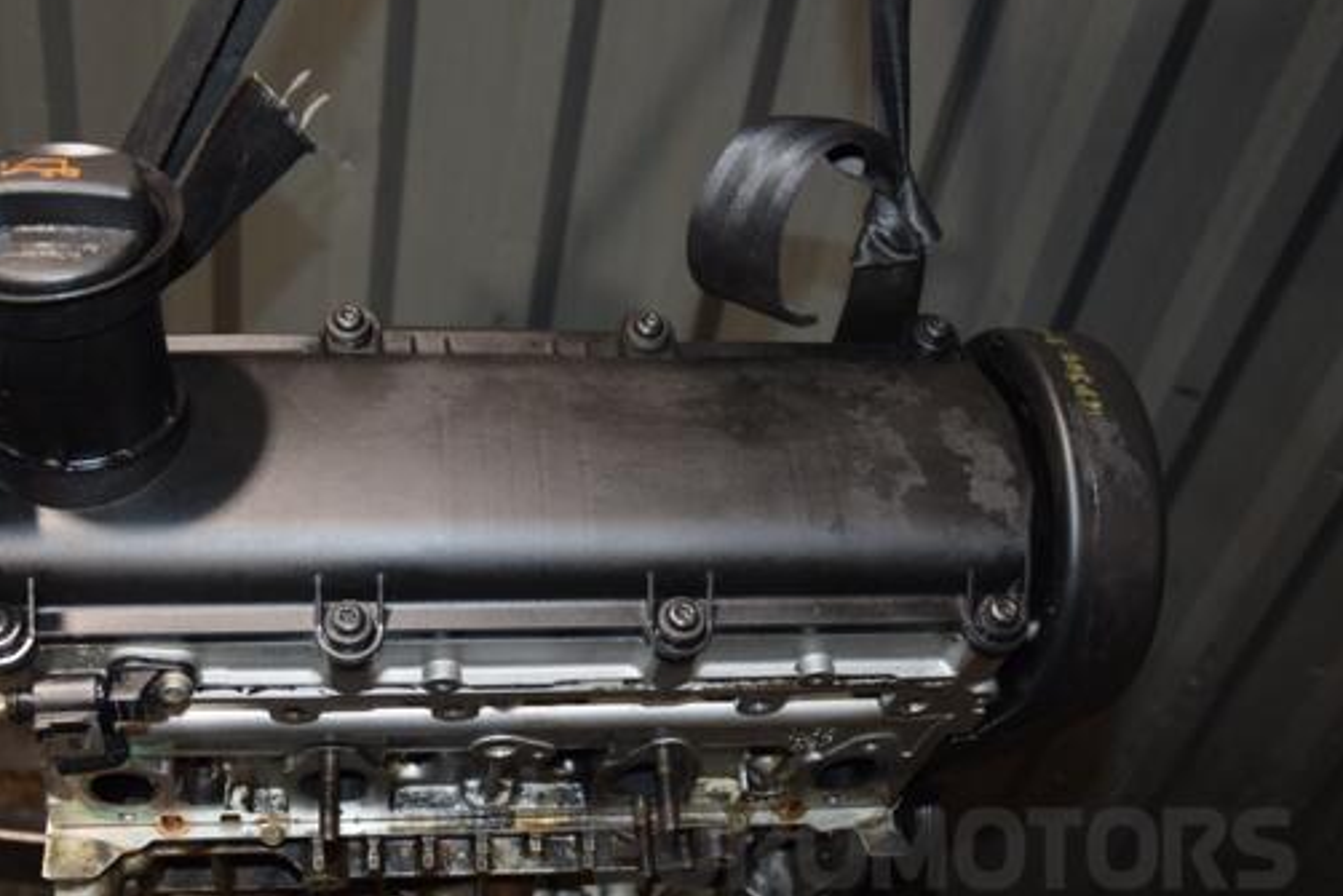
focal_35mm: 43
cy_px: 492
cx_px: 543
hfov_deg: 45.2
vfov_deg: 31.2
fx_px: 1605
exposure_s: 1/60
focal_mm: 24
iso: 800
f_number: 5
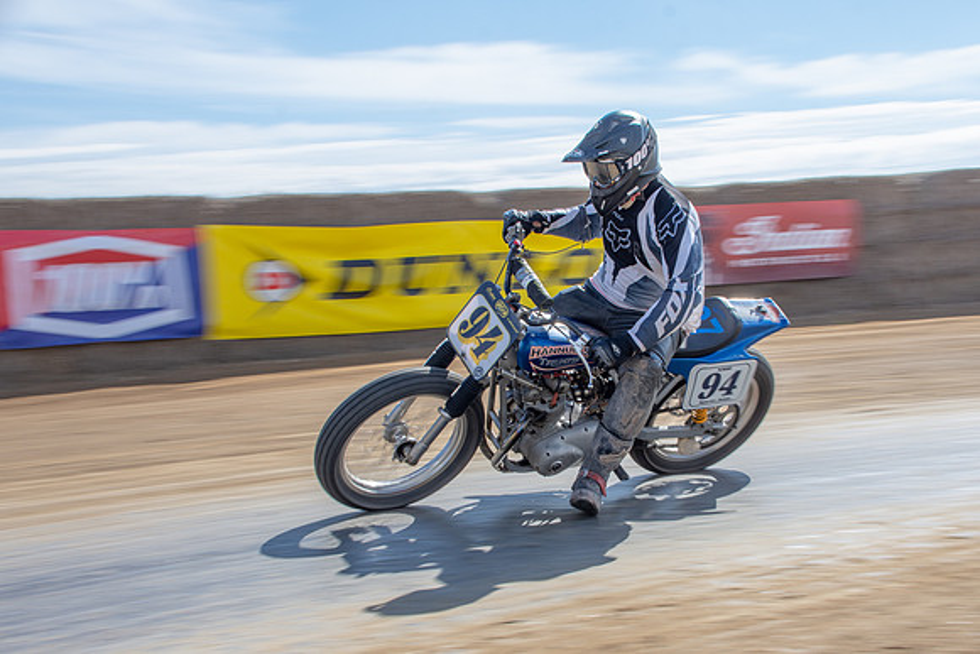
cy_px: 370
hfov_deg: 30.7
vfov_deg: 20.8
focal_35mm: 65
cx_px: 548
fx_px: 1781
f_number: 10
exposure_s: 1/125
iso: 100
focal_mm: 38
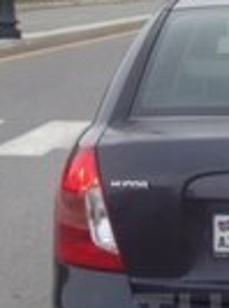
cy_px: 320
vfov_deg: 14.8
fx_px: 1161
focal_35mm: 131
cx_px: 312
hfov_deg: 11.0
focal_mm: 4.28
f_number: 2.4
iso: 50
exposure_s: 1/142
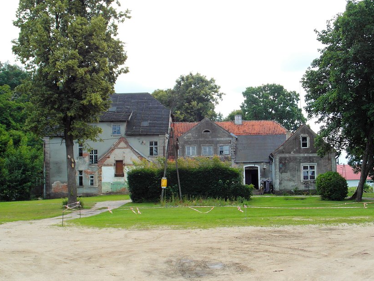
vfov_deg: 25.2
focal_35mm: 58
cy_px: 147
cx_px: 194
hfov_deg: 33.2
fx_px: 627
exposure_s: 1/250
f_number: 3.8
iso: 100
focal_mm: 8.7
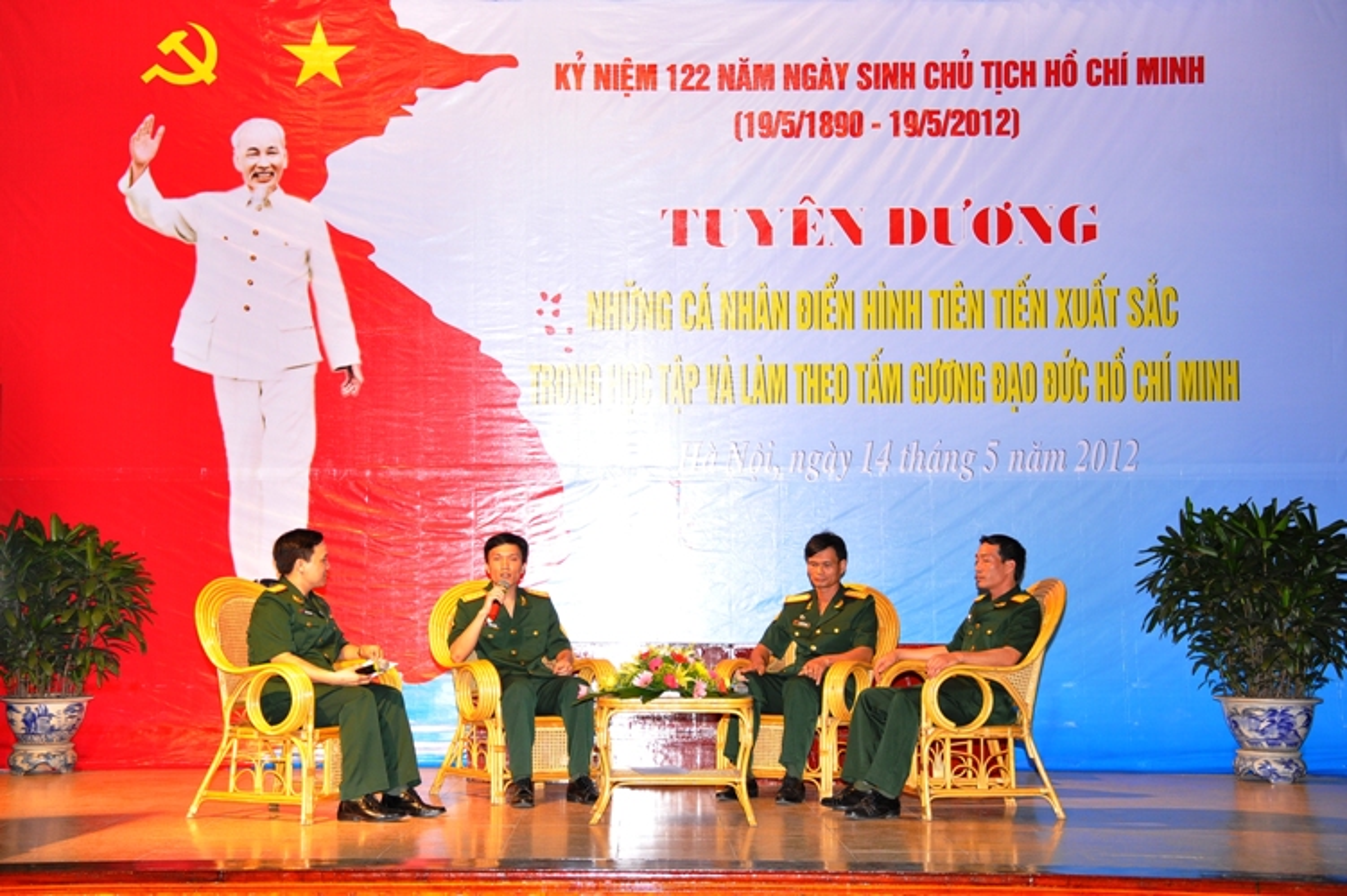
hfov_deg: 37.9
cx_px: 674
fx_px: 1963
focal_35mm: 52
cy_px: 448
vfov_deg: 25.7
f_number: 4.5
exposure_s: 1/125
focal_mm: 35
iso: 640
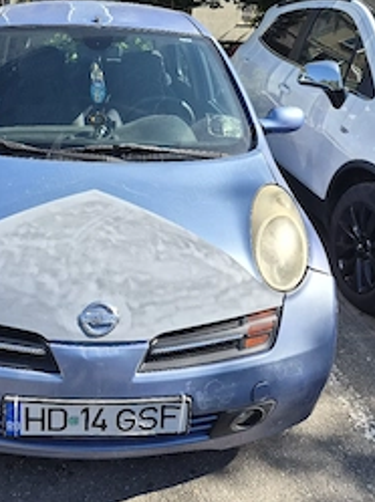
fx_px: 536
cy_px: 194
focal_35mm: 37
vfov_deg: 49.8
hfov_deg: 38.0
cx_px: 115
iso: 80
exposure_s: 1/3333
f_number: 1.8
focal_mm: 5.4
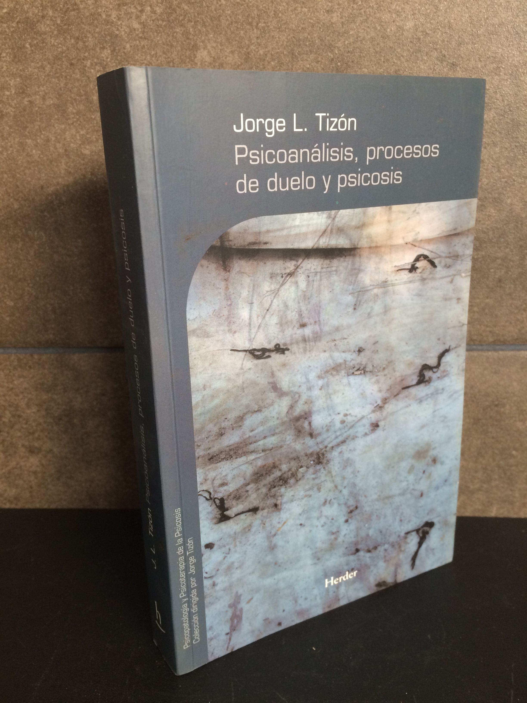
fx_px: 589
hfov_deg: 48.2
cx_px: 264
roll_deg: +1.6
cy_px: 352
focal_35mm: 29
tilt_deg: -19.3
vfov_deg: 61.7
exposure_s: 1/33
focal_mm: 4.15
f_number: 2.2
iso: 100
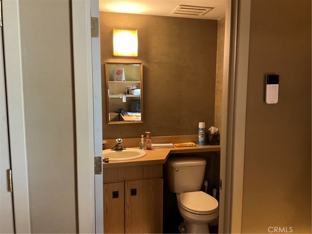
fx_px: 261
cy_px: 117
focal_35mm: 29
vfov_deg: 48.2
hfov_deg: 61.7
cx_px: 156
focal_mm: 3
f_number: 1.8
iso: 400
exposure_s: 1/25
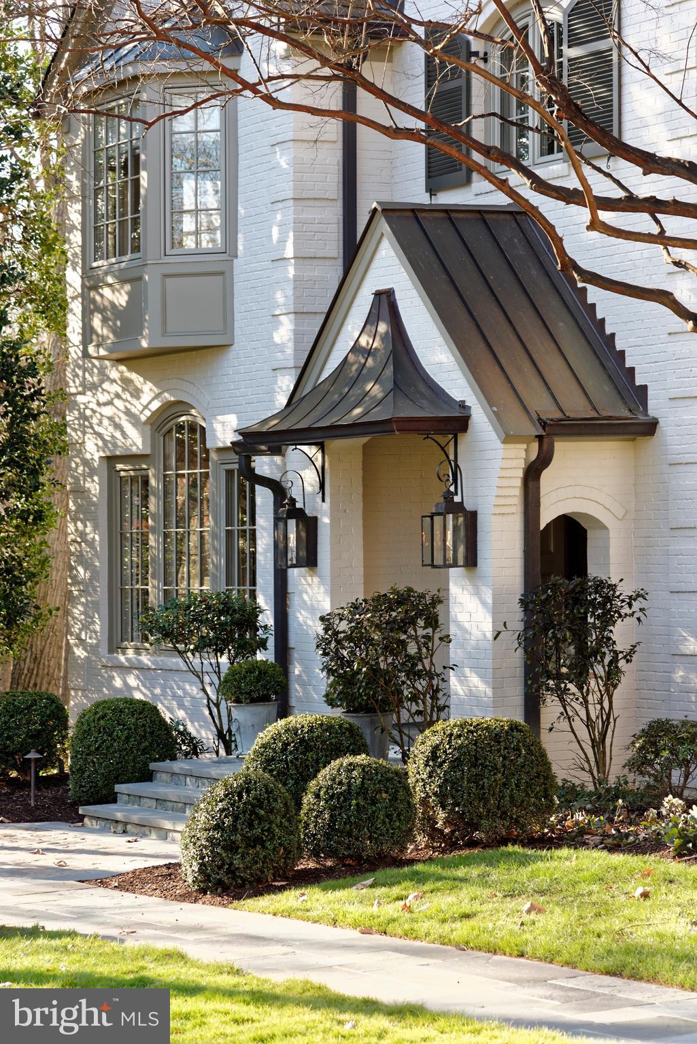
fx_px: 2844
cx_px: 348
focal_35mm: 98
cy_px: 522
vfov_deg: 20.8
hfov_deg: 14.0
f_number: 5
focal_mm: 98
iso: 320
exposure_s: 1/125
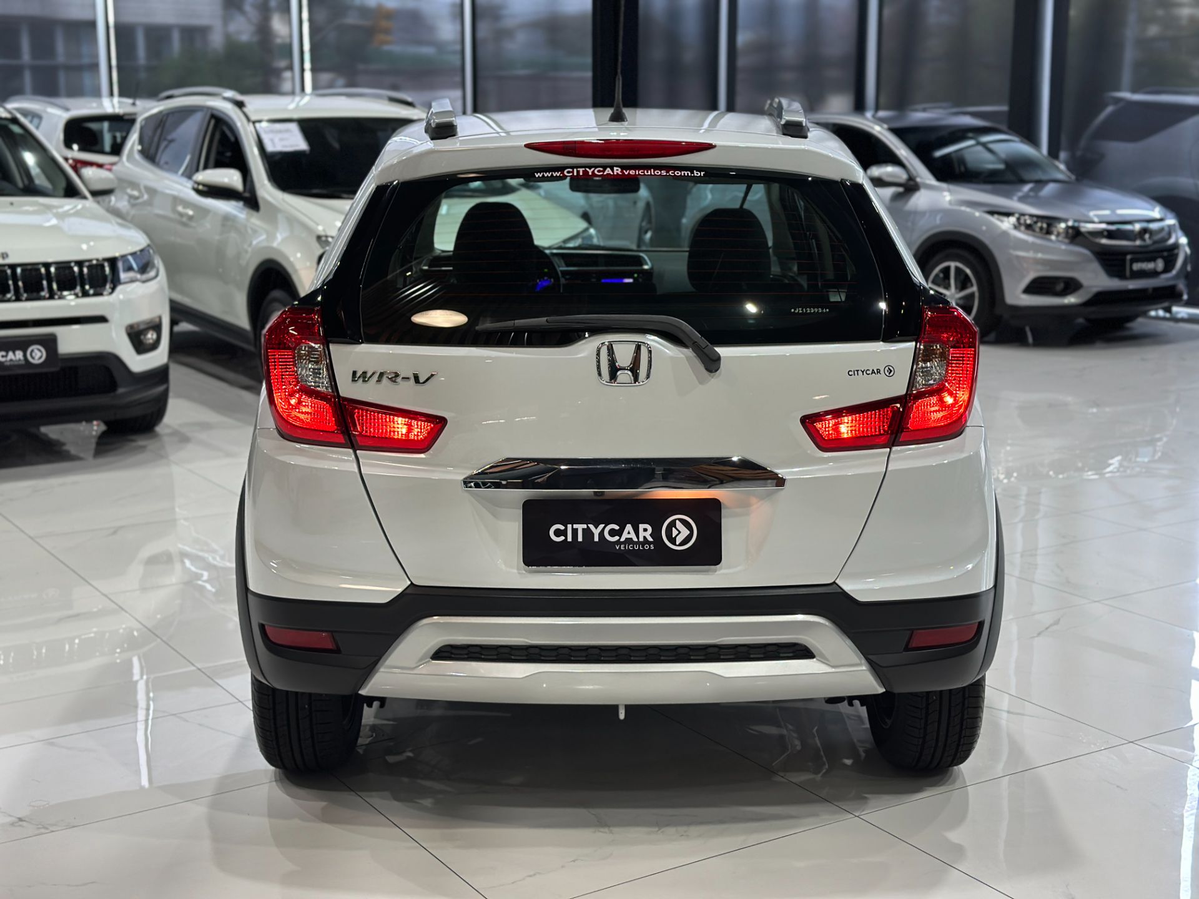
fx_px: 1663
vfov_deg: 30.3
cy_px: 450
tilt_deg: -11.6
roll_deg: +0.1
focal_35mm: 48
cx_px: 600
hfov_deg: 39.7
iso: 125
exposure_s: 1/120
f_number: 1.78
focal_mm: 6.86
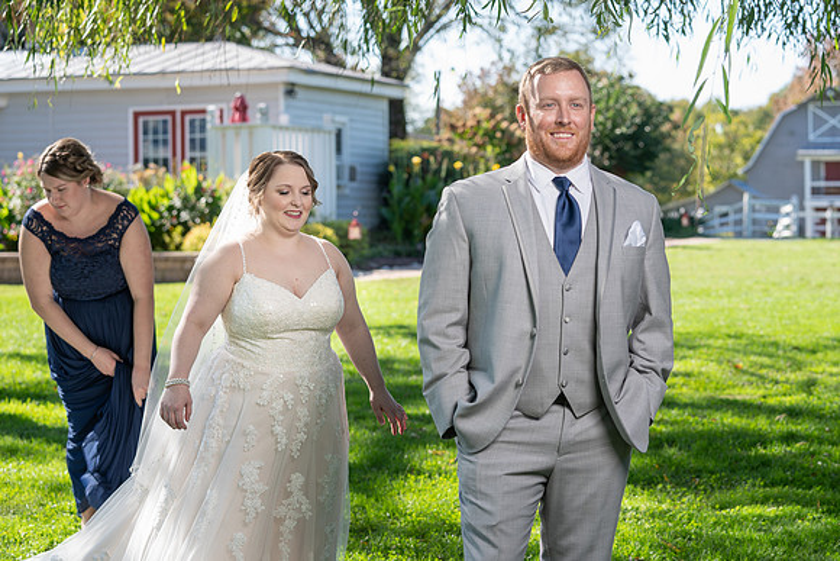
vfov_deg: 18.2
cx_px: 449
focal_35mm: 75
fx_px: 1748
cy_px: 274
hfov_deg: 27.0
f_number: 4
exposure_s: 1/200
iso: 50
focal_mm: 70
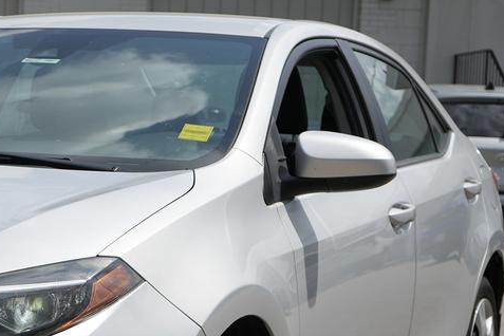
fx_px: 1540
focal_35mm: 110
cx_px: -31
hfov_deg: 18.0
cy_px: 281
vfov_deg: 12.4
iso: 100
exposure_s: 1/1250
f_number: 5
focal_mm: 41
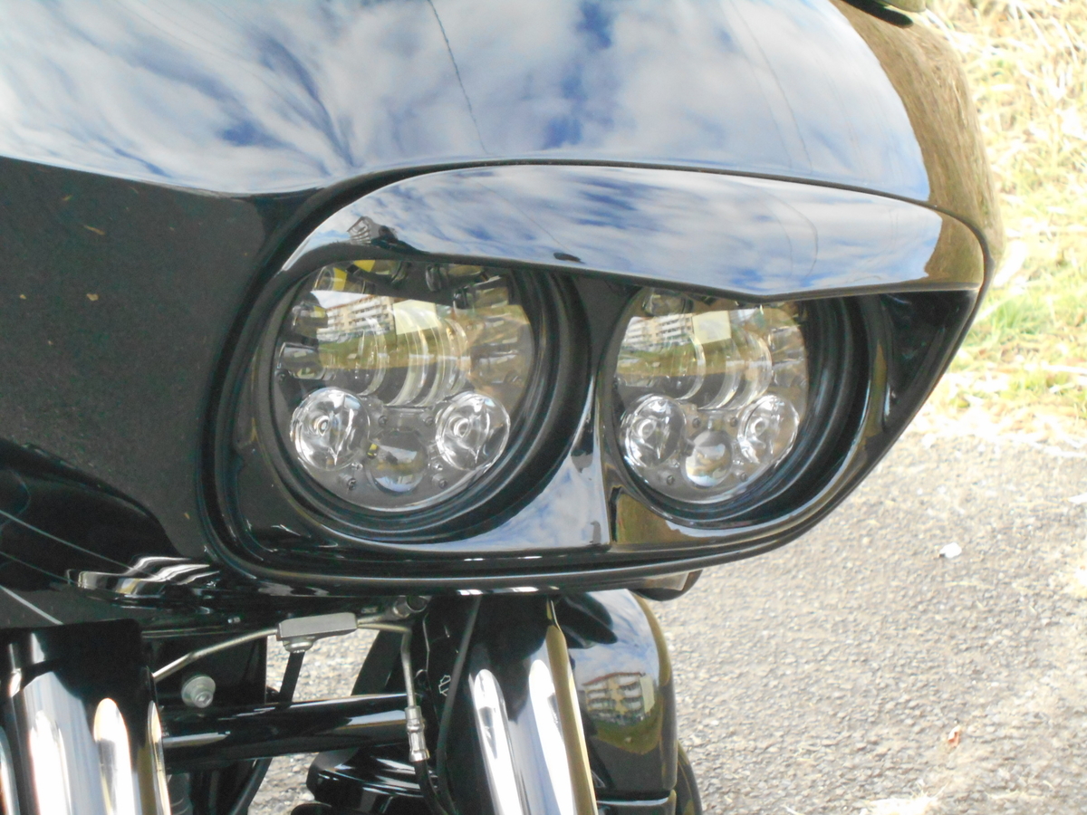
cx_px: 544
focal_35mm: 66
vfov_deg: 22.3
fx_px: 2073
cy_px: 408
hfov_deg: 29.4
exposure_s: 1/250
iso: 720
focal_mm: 11.6
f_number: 5.3
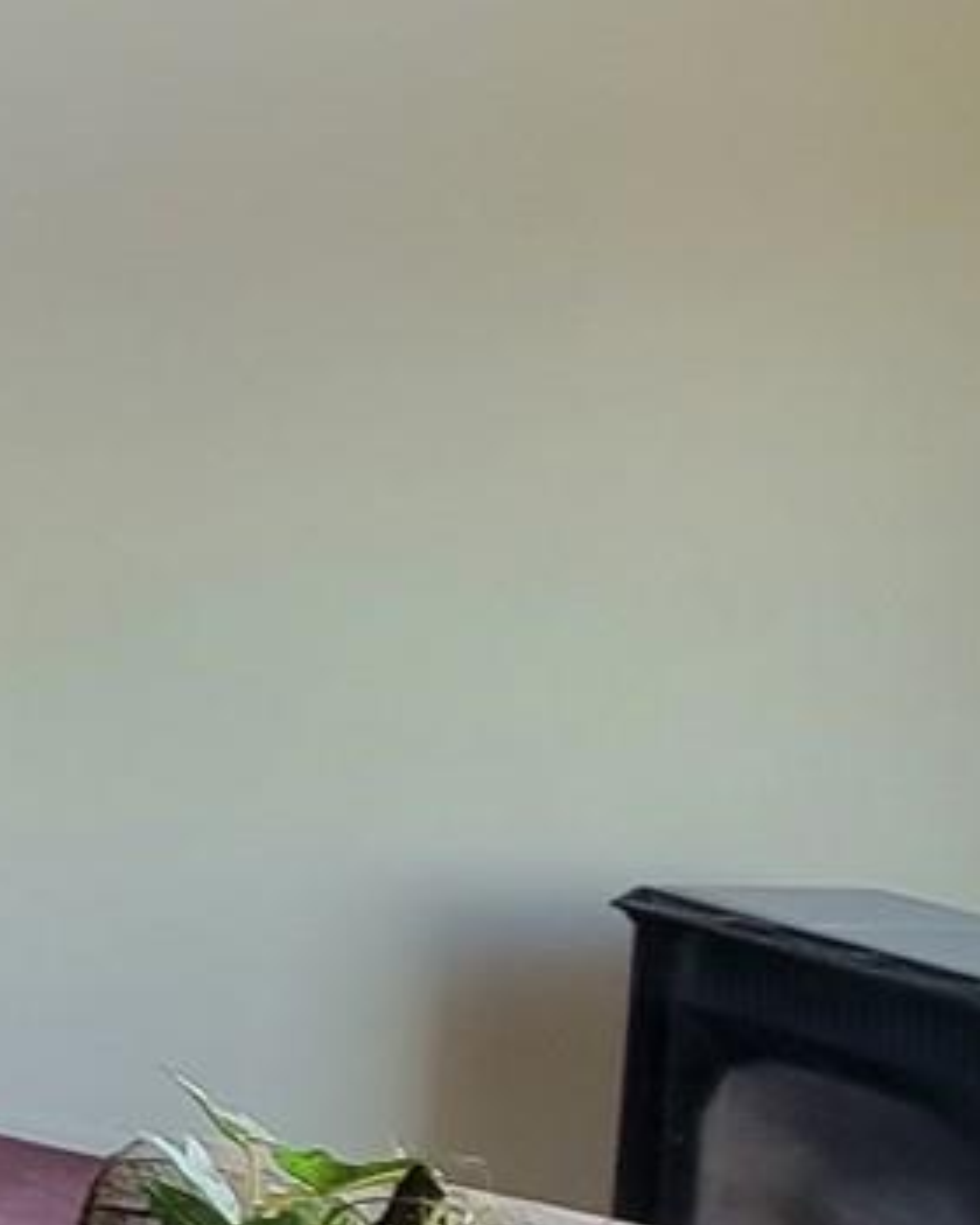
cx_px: -1726
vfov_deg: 32.4
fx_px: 2103
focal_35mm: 58
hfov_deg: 12.8
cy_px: 497
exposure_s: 1/60
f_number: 2.2
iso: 200
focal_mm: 2.2
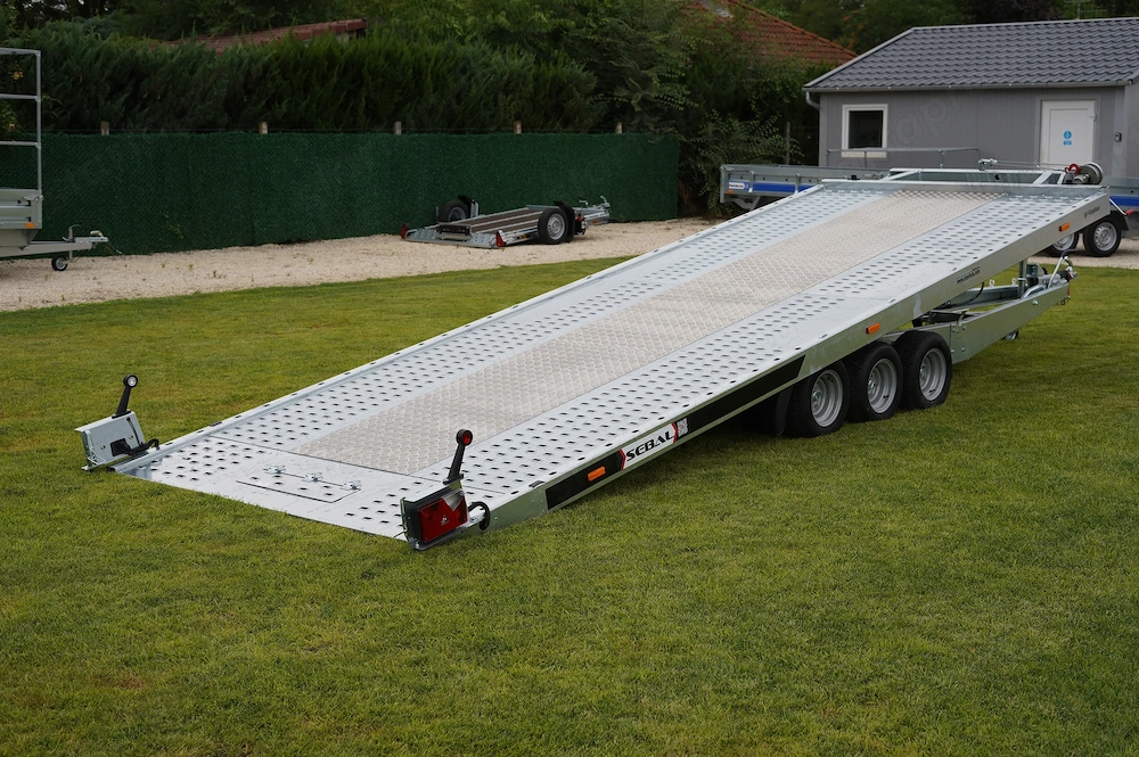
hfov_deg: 39.6
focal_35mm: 50
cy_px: 378
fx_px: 1581
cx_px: 570
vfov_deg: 26.9
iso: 100
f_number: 5
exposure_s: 1/250
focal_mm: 50
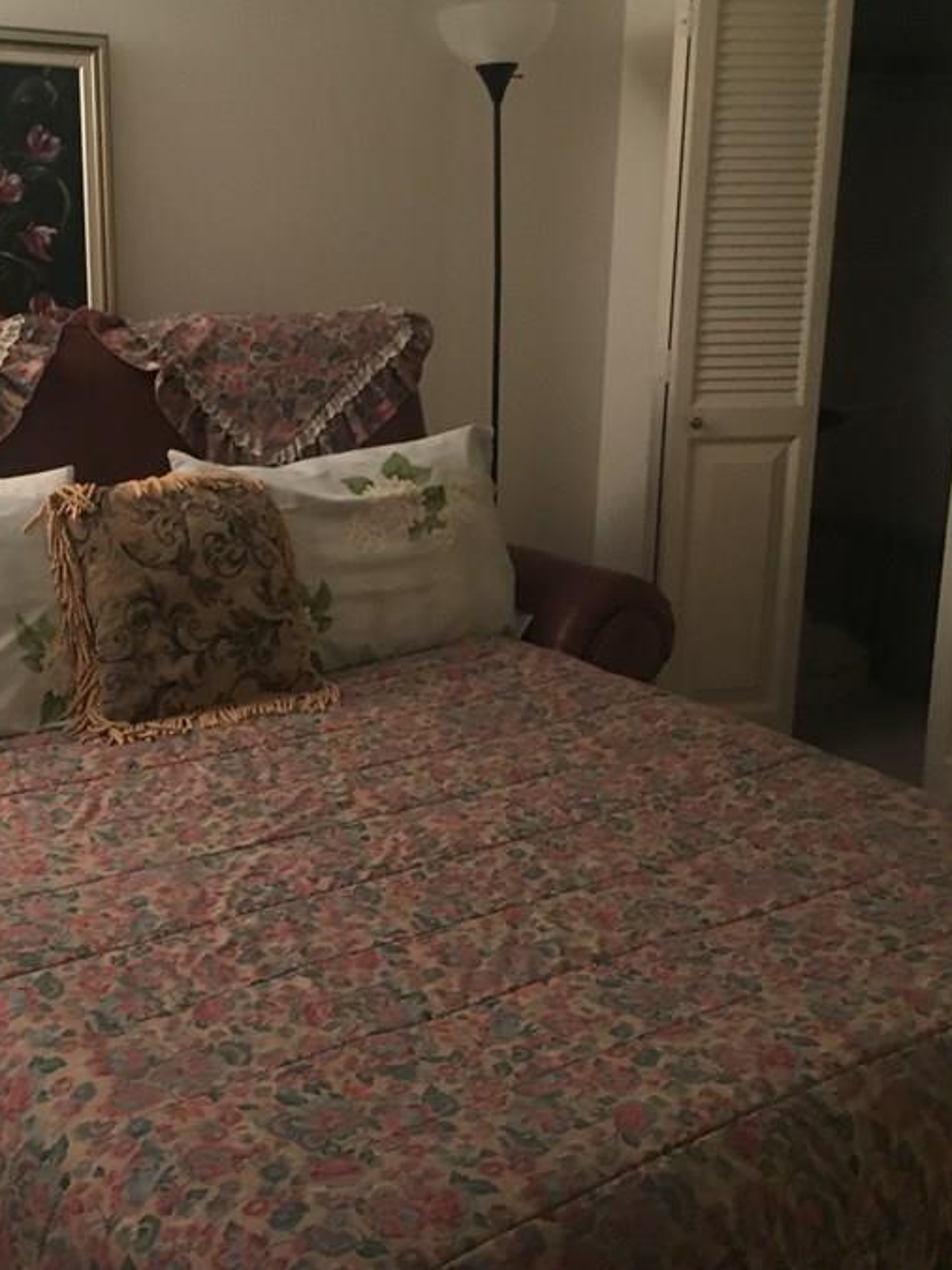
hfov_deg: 32.6
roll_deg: +0.5
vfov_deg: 42.9
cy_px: 598
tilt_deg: -13.6
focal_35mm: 44
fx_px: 1614
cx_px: 310
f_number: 2.2
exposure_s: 1/15
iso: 200
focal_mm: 4.15
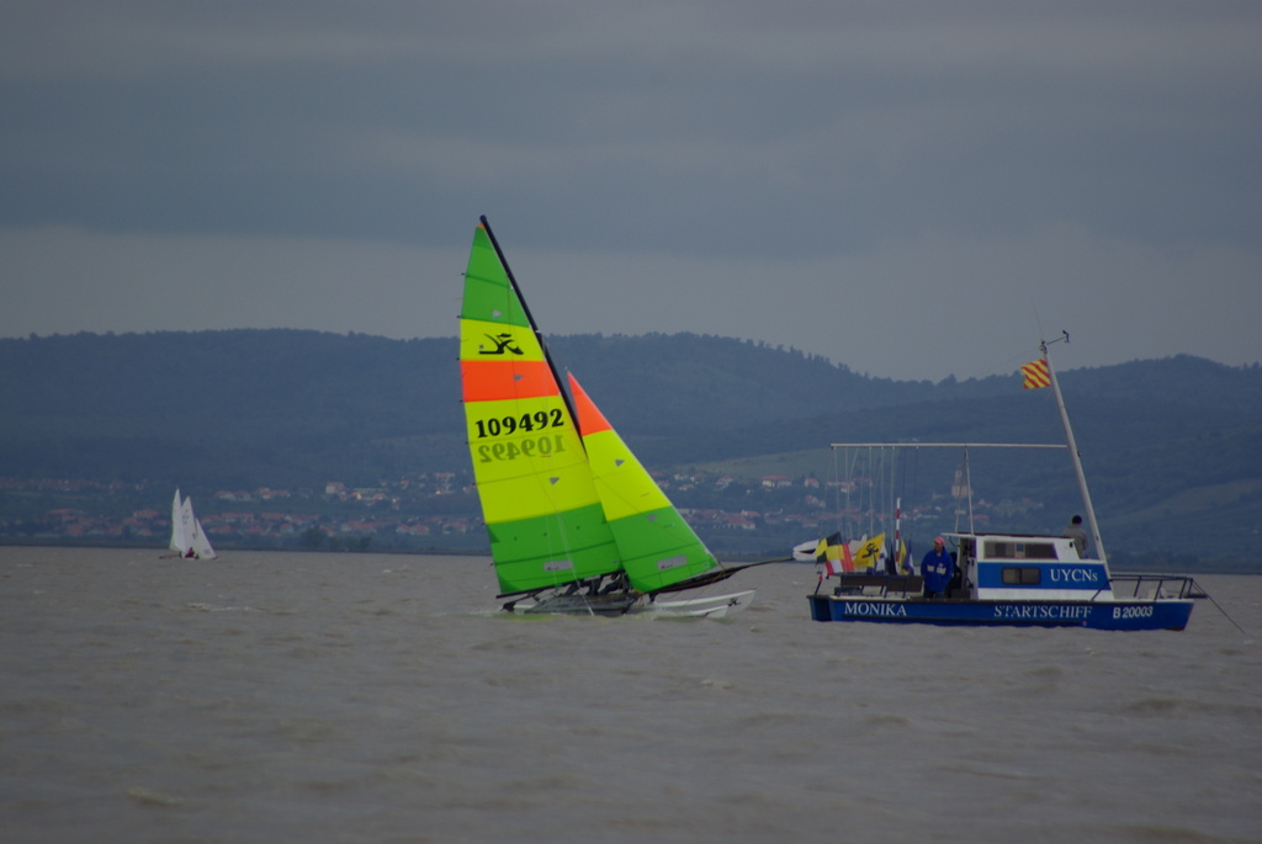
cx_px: 631
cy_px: 422
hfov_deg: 4.6
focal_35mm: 450
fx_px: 15790
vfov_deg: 3.1
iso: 100
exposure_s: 1/250
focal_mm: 300
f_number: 6.3
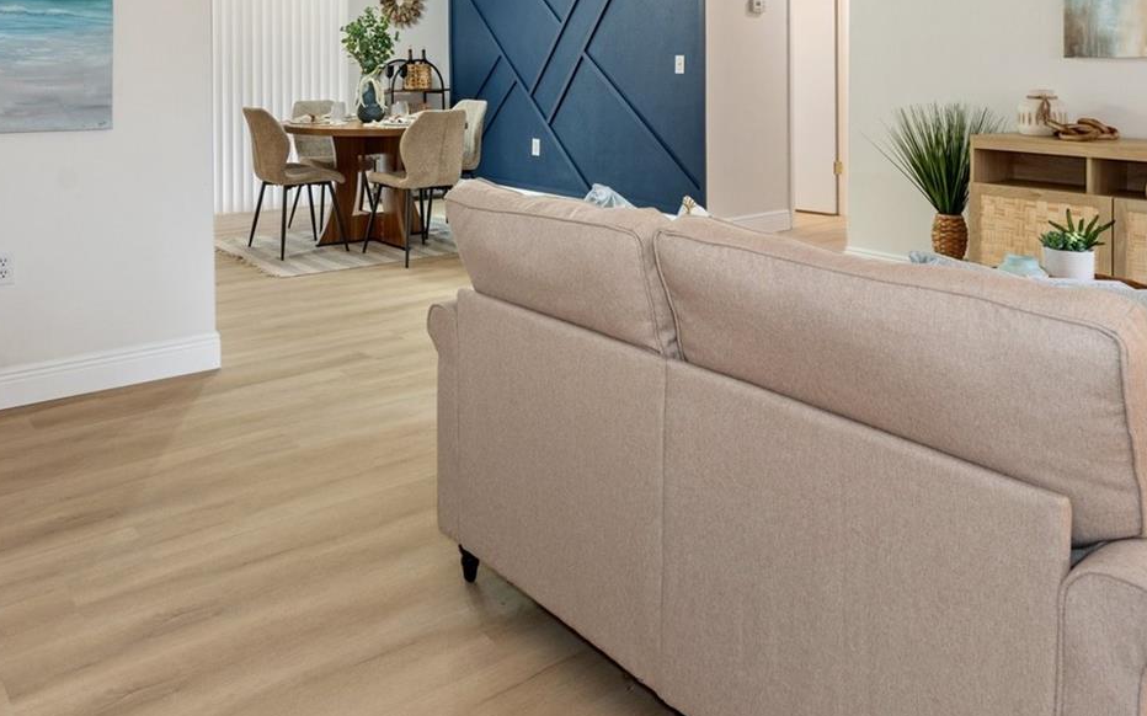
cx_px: 418
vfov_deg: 41.2
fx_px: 875
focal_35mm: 28
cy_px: 80
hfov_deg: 65.3
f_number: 8
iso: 400
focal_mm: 16
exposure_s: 1.6
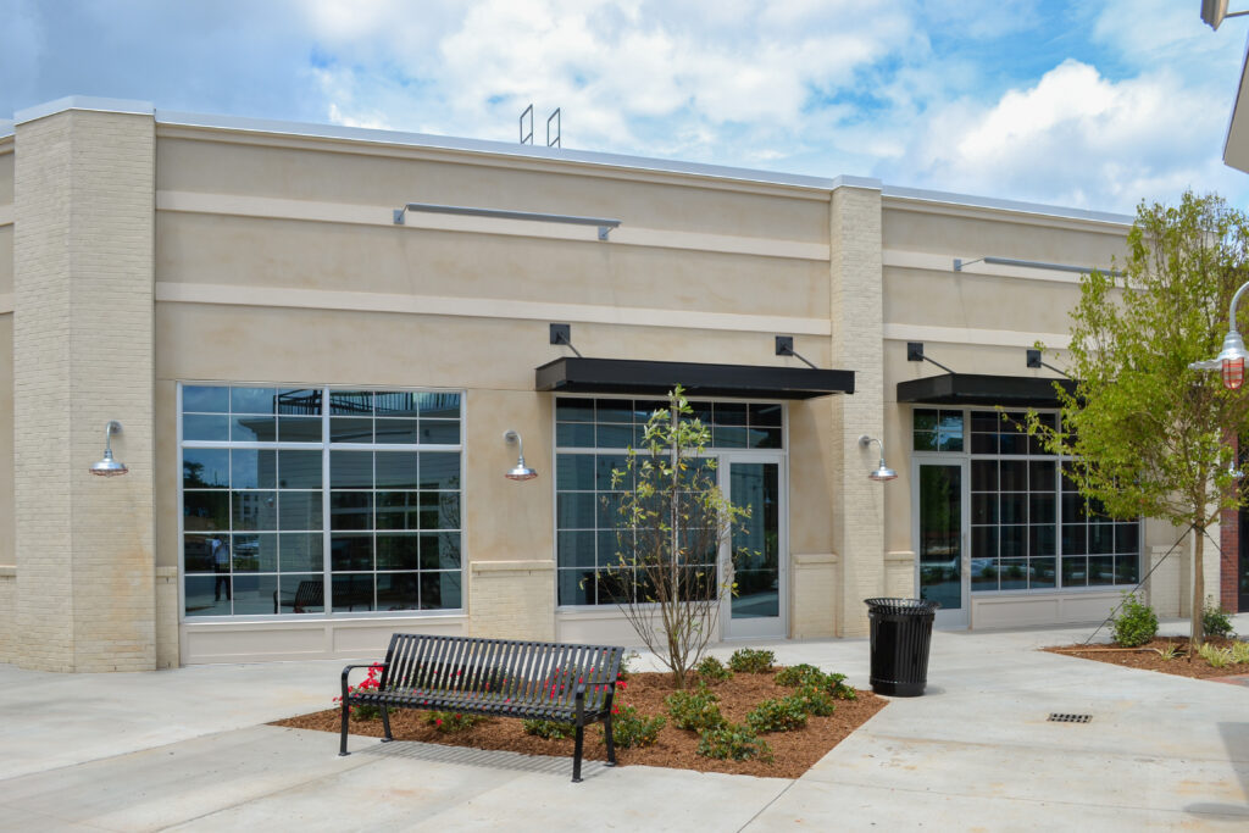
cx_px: 624
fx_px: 1041
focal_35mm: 30
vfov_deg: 43.6
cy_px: 416
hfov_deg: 61.9
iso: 100
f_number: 8
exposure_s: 1/250
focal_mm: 20
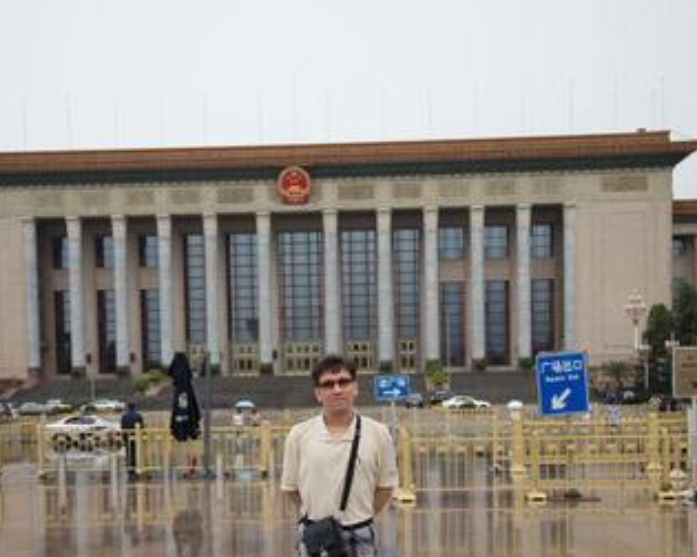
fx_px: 1031
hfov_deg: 37.3
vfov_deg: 29.6
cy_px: 444
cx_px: 345
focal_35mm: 50
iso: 200
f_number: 4.8
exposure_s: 1/125
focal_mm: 35
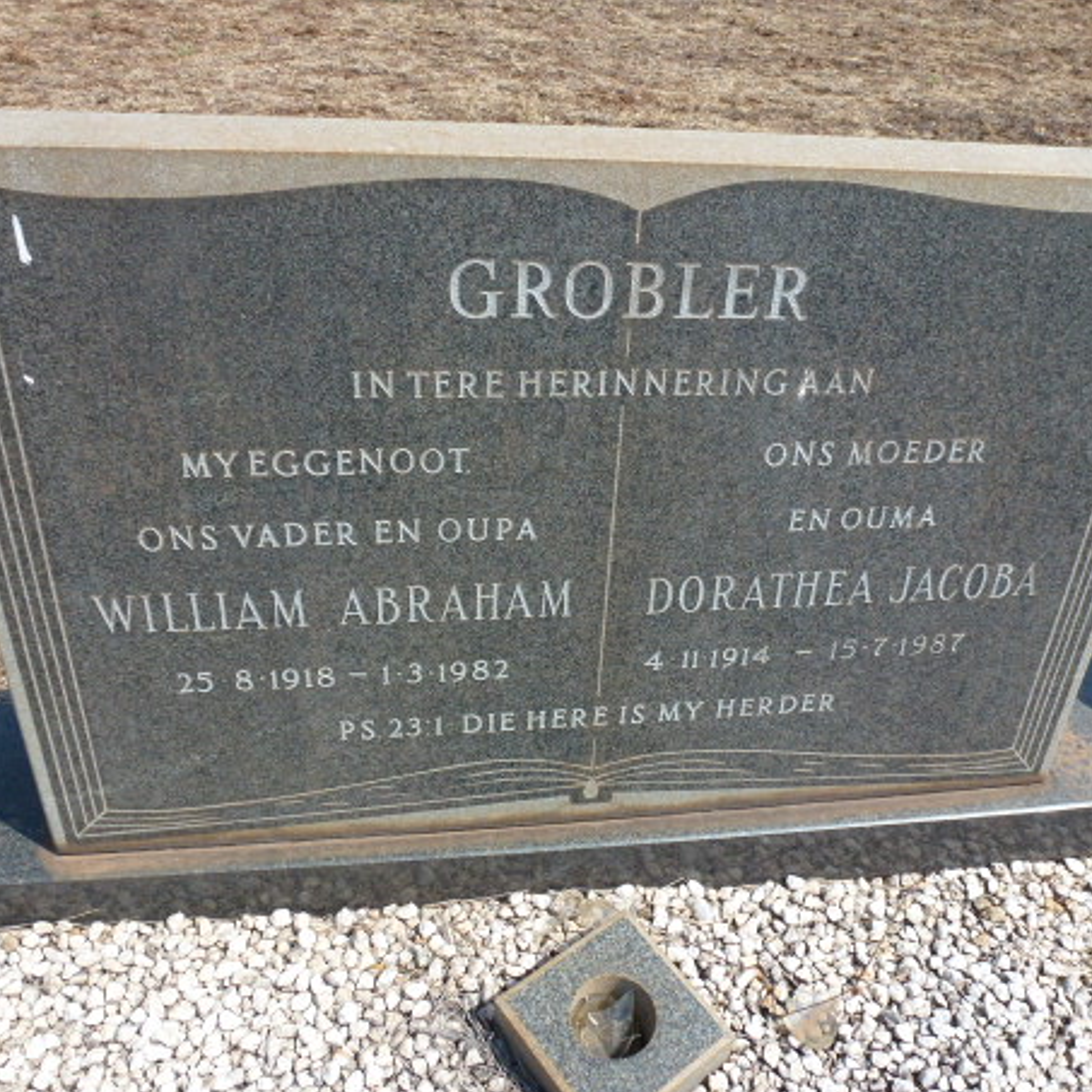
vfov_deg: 54.0
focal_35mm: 30
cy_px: 538
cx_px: 603
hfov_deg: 53.9
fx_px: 1071
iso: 100
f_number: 4
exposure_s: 1/500
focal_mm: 4.3
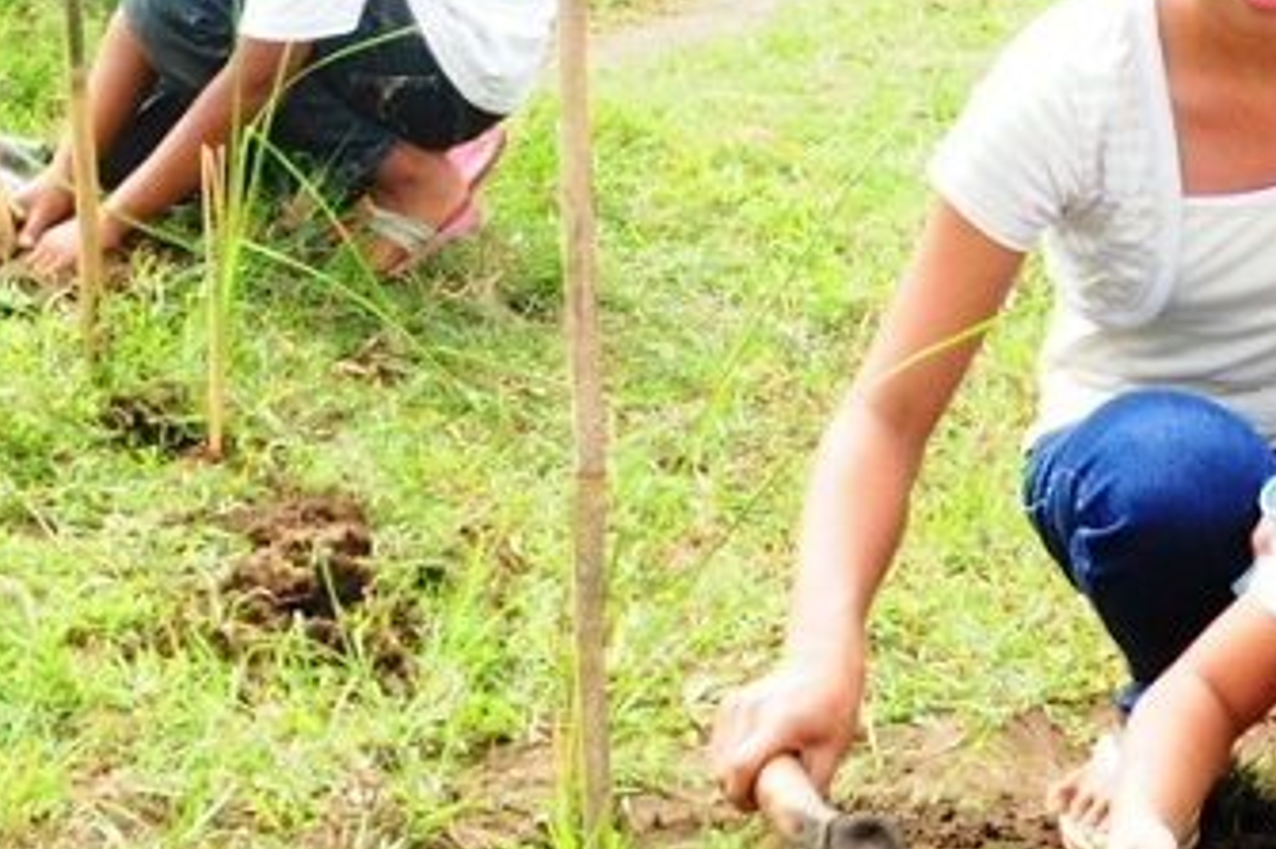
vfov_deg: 9.9
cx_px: 389
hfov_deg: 14.9
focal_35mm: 137
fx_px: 4853
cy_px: -10
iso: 1250
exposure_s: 1/125
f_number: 16
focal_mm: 28
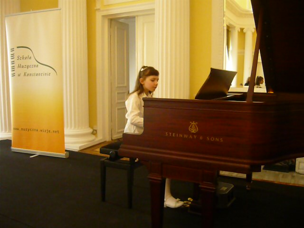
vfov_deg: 42.9
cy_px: 114
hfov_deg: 55.4
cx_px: 152
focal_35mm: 33
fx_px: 290
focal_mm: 5.5
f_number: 2.8
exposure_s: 1/30
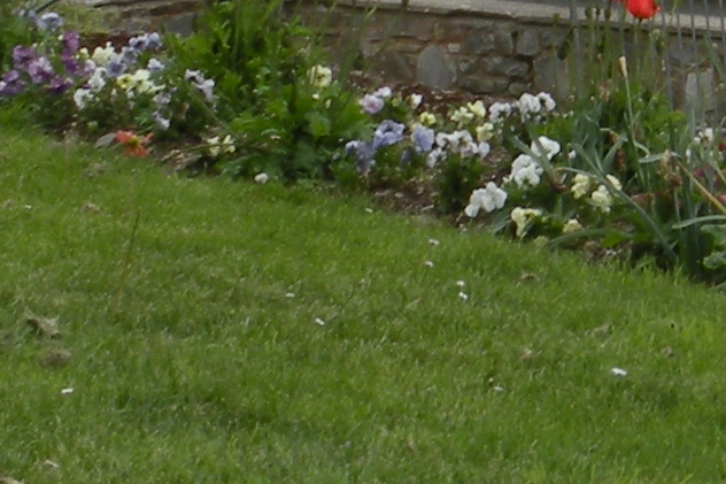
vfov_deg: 4.5
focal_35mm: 301
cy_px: -713
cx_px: 1091
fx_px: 6068
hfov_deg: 6.8
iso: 64
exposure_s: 1/223
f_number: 5.6
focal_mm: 9.8
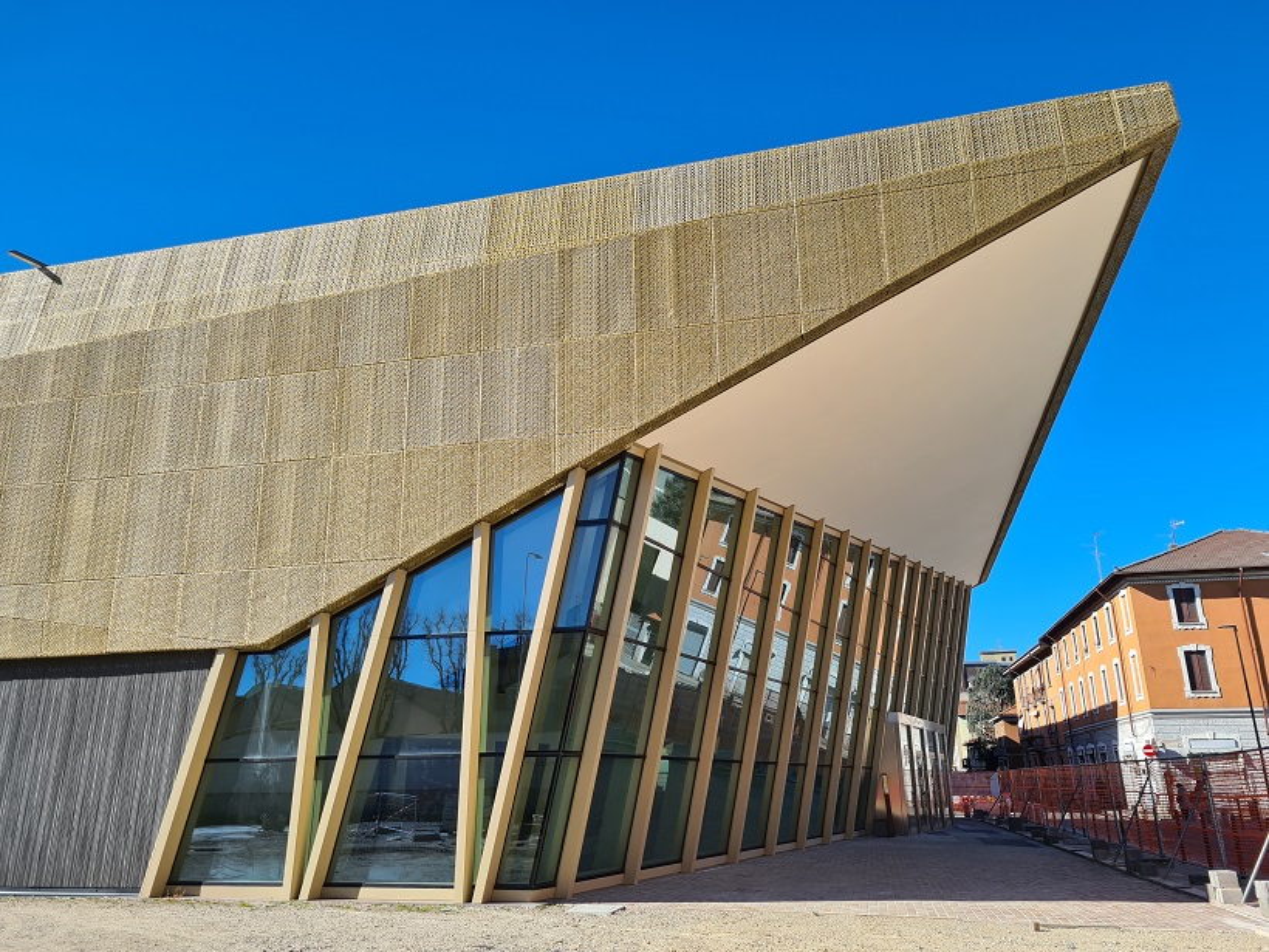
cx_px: 634
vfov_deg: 53.1
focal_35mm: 26
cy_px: 476
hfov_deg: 67.3
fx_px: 953
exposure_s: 1/1840
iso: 50
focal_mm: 5.4
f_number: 1.8
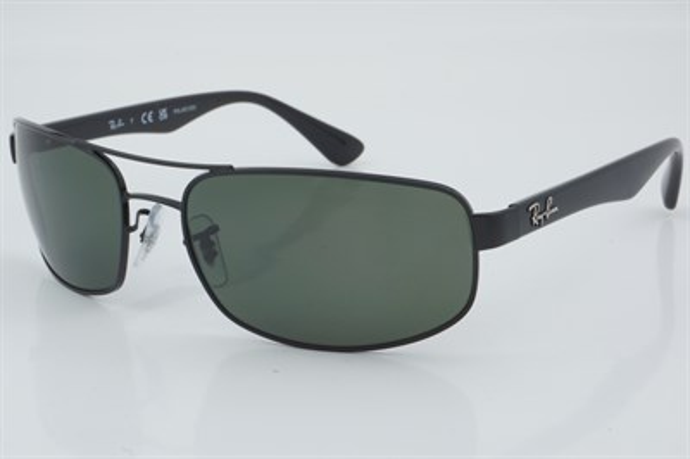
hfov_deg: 27.0
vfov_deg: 18.2
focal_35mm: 75
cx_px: 345
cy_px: 230
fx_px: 1436
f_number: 29
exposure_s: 1/4
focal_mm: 50
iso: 100
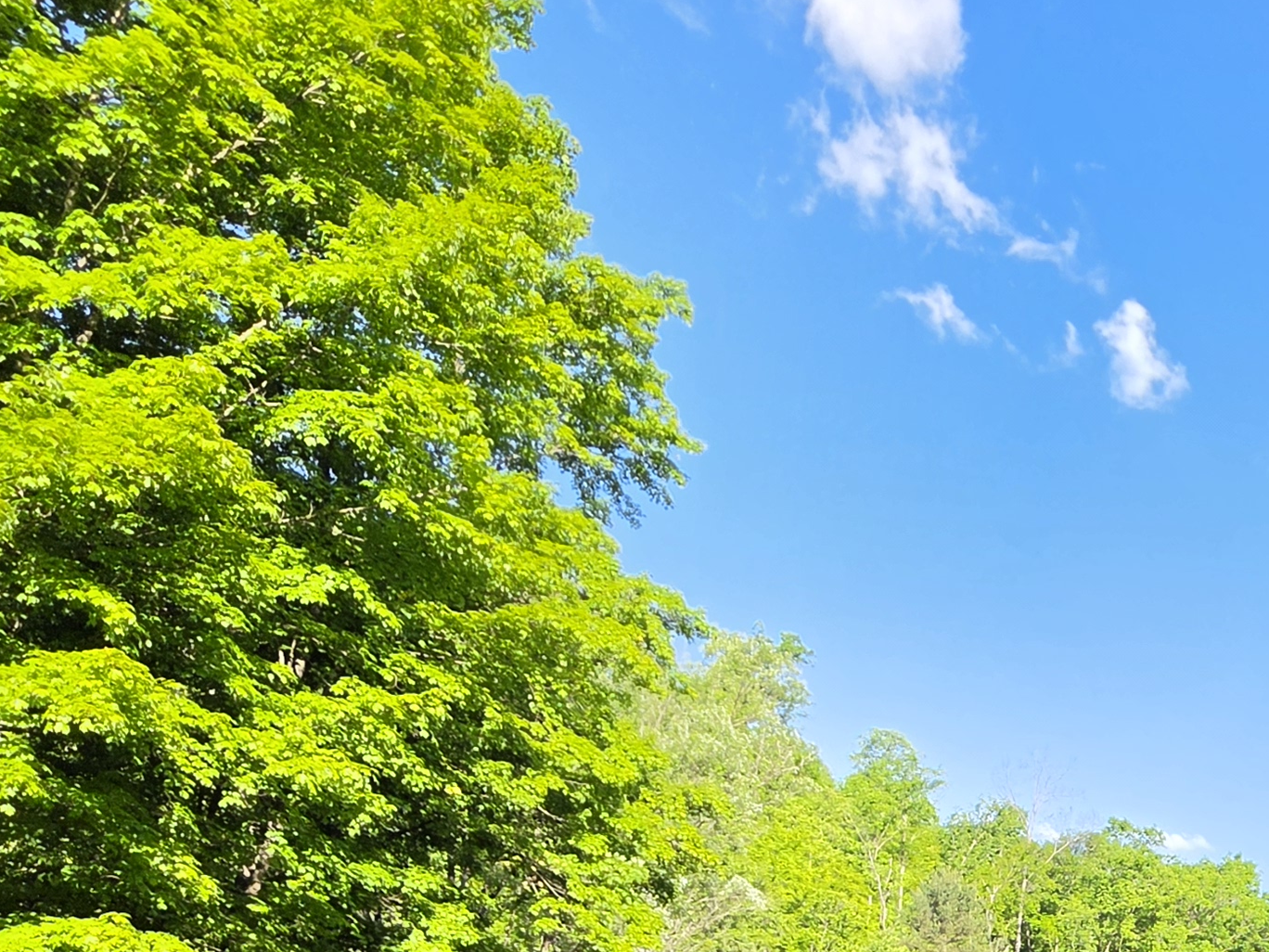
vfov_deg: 31.9
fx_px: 1393
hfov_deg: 42.5
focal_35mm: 38
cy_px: 1119
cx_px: 1259
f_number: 1.9
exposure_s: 1/788
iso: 32
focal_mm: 2.2
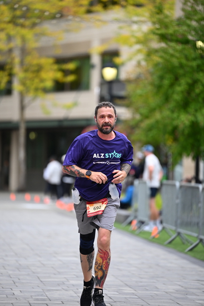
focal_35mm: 200
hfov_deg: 6.9
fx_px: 1699
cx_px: 102
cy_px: 153
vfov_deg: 10.3
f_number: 2.8
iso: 640
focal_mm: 200
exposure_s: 1/2000
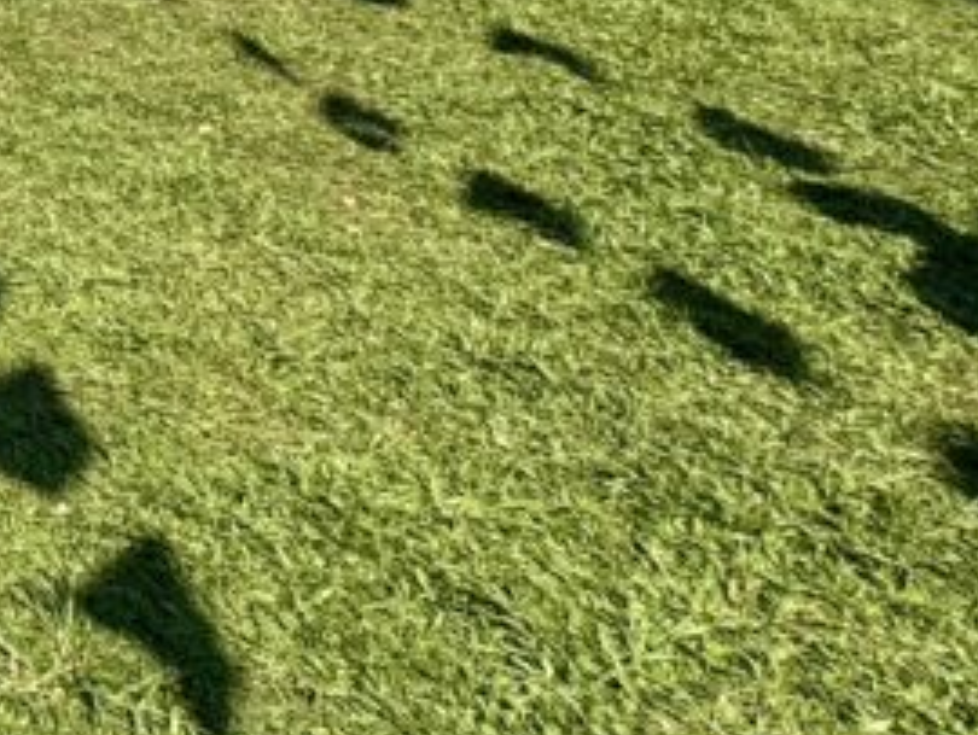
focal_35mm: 53
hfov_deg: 22.6
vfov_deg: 21.2
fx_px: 1499
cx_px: -743
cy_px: -485
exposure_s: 1/1832
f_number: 2.2
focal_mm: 2.22
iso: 50
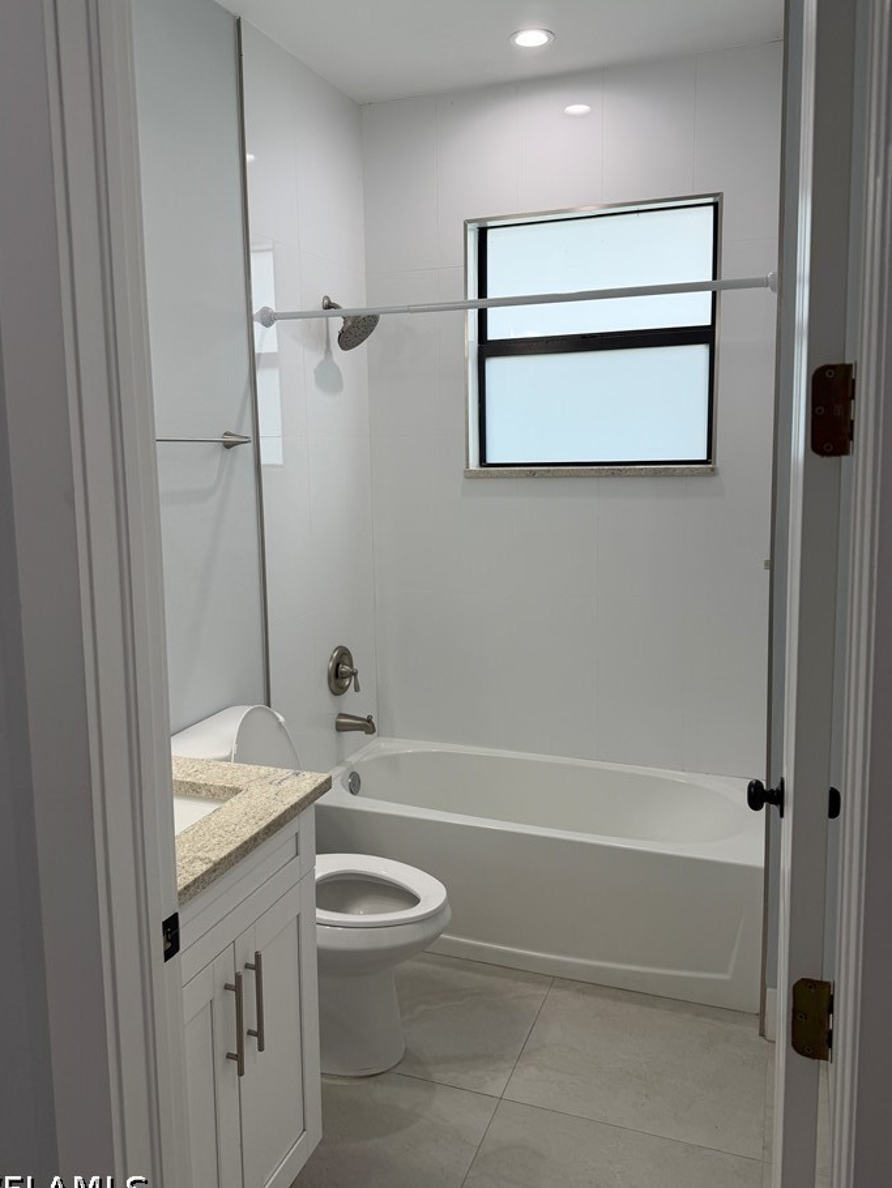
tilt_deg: -7.1
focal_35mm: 27
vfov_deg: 65.2
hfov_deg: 51.4
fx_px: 927
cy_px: 552
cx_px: 432
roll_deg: +0.1
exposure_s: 1/125
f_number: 1.78
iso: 80
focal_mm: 6.76
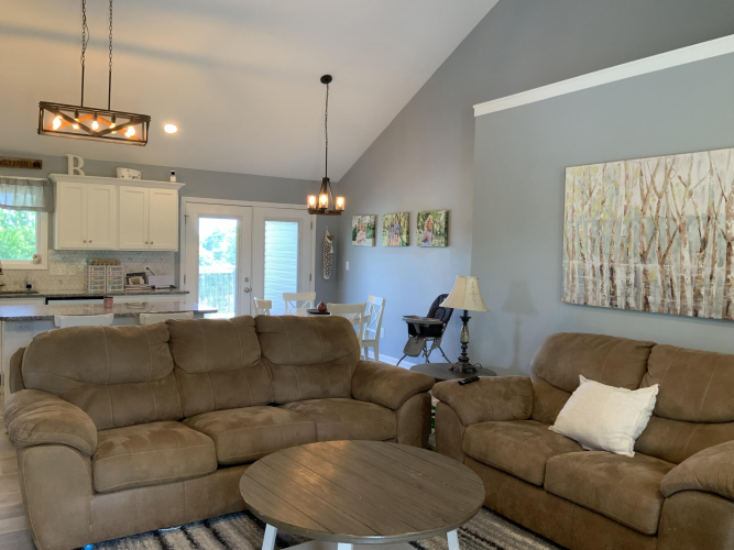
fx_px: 615
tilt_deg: -3.5
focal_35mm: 29
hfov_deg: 61.7
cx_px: 367
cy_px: 275
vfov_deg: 48.2
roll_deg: -1.1
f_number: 1.8
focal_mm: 3
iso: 80
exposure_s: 1/60
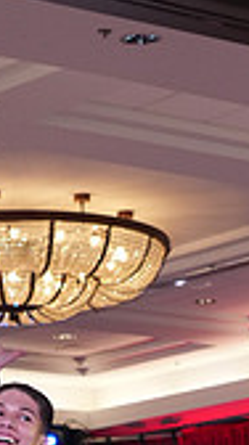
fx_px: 2392
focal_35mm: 203
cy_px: 633
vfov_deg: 10.3
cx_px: 242
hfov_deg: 5.9
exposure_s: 1/250
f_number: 5.6
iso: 2500
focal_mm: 56
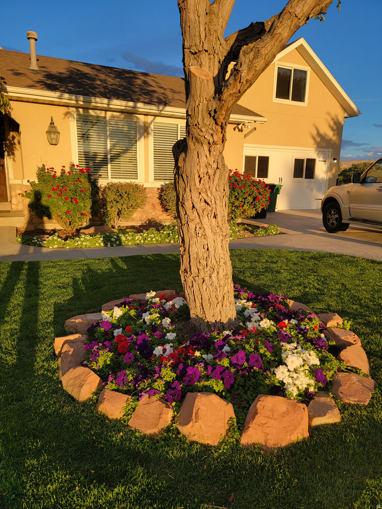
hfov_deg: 56.8
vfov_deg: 71.6
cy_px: 254
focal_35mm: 24
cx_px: 191
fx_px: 353
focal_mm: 6.7
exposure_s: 1/267
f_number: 1.8
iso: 16
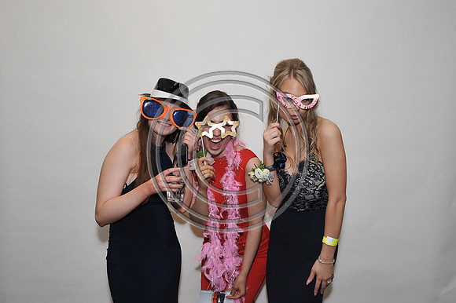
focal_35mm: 42
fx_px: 532
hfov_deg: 46.4
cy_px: 152
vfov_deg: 31.9
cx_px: 228
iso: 1000
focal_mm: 42
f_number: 8
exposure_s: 1/60
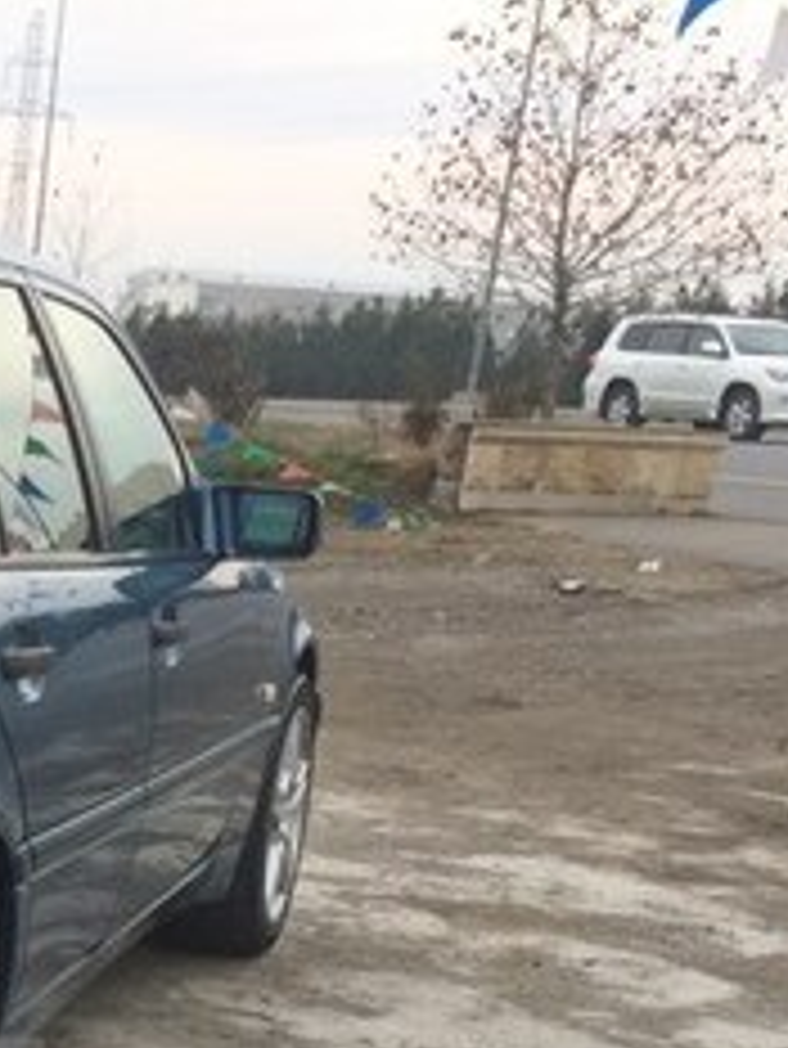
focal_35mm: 82
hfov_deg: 16.3
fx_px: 2487
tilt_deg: -17.6
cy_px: 1104
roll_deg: -3.5
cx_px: -414
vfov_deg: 22.7
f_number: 2.2
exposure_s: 1/720
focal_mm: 4.15
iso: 32
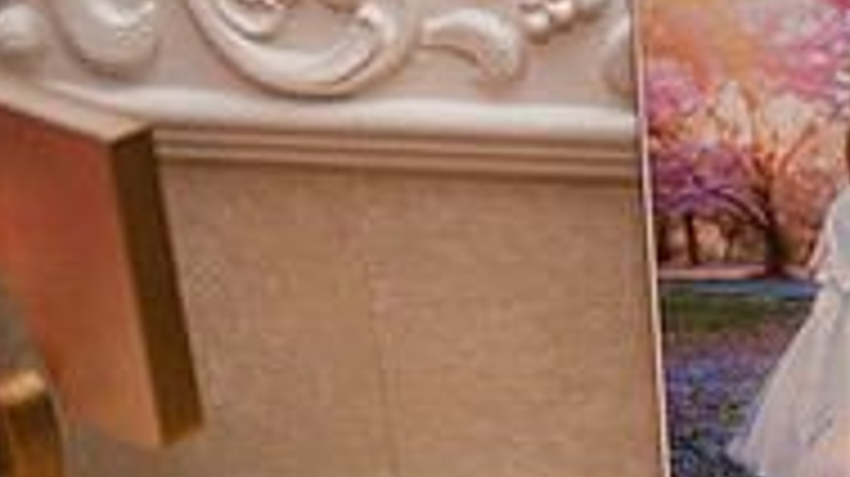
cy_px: 446
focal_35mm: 122
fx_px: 2748
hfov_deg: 16.3
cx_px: 1205
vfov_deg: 9.9
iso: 400
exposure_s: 1/200
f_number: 3.2
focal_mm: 38
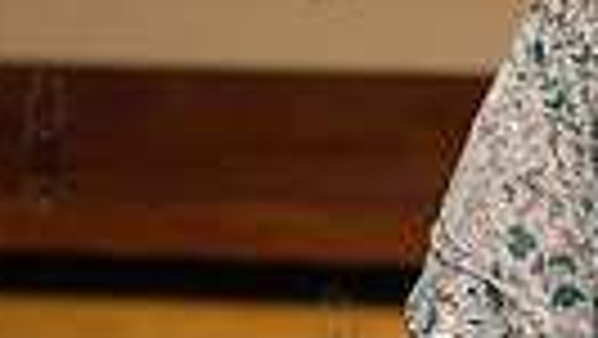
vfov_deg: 3.3
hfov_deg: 5.8
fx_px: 5791
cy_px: 137
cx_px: 913
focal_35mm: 365
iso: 2500
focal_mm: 80
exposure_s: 1/320
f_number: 4
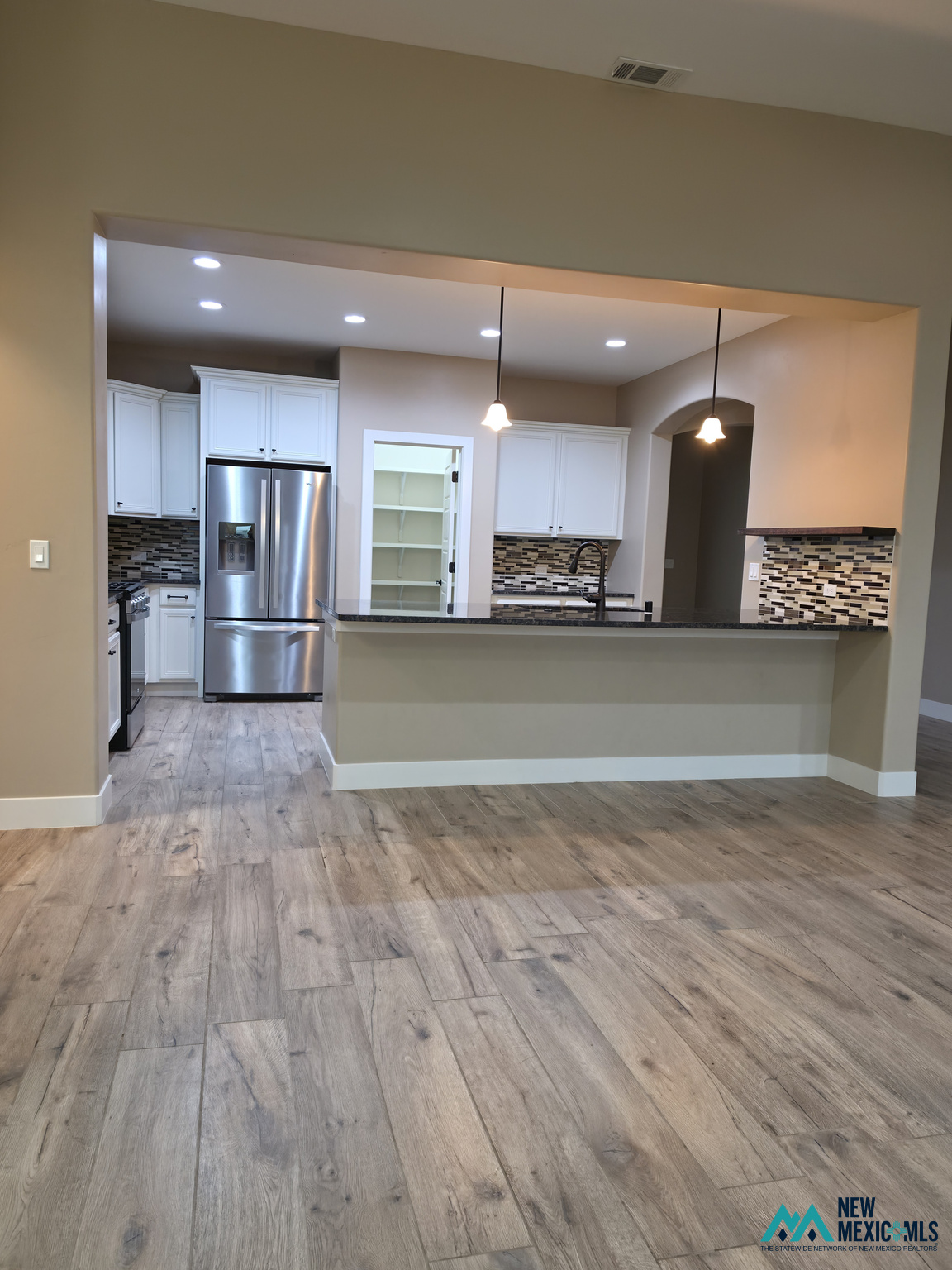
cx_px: 476
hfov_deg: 58.9
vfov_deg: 73.9
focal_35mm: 23
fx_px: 843
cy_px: 635
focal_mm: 6.5
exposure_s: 1/60
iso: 125
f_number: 1.4
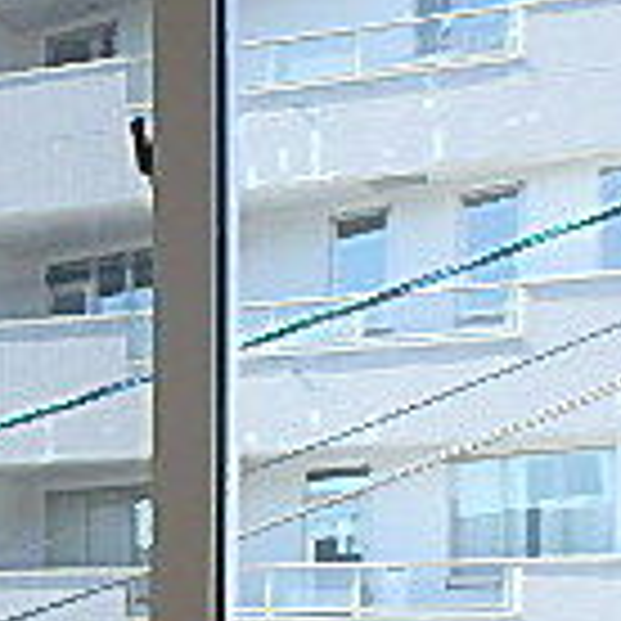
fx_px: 1745
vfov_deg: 18.9
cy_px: 778
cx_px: -806
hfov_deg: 14.5
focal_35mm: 86
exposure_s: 1/200
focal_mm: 3.7
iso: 125
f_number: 3.5
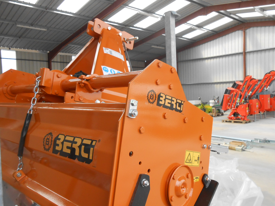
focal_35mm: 30
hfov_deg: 60.0
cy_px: 103
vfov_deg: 46.8
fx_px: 238
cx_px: 138
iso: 200
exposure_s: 1/250
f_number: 3.8
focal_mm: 5.3
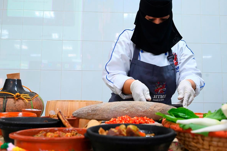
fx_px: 269
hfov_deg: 45.8
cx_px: 113
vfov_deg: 31.2
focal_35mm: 43
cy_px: 55
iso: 2000
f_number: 6.3
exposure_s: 1/125
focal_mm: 31.5
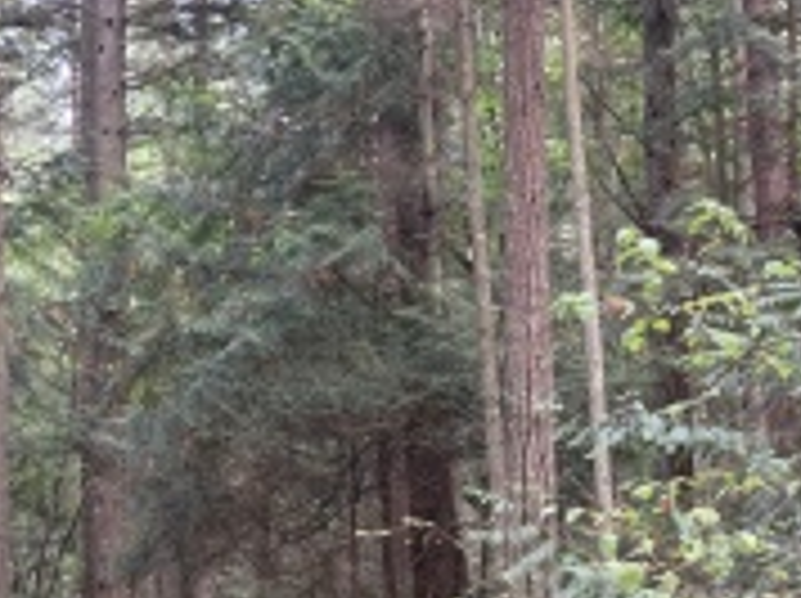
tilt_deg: +7.3
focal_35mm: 107
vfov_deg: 13.7
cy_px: 540
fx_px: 2473
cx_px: 171
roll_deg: +1.3
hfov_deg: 18.3
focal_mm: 6
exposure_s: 1/60
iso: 320
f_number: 2.4
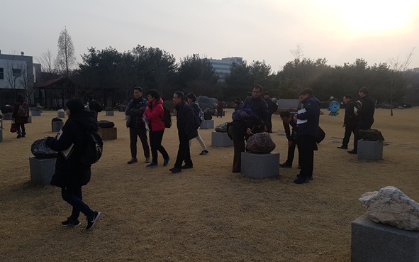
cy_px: 123
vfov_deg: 44.5
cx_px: 211
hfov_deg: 66.5
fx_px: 320
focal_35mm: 28
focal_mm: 4.2
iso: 50
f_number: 1.7
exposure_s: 1/1488
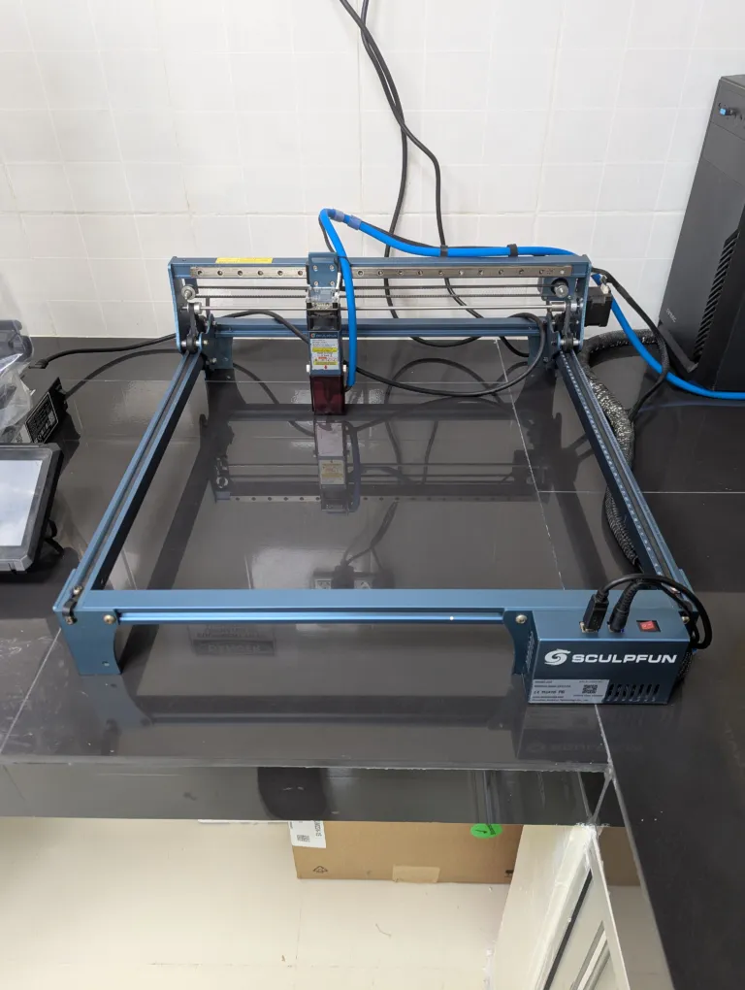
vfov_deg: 71.5
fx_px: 687
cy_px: 495
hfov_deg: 56.9
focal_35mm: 24
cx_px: 372
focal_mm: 6.81
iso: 77
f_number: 1.85
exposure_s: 1/23.8
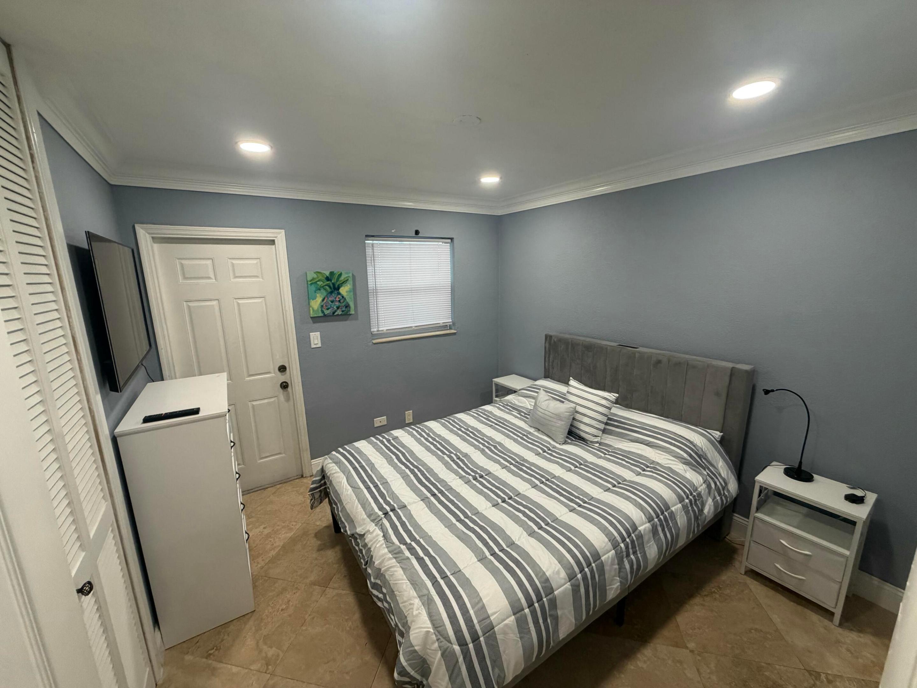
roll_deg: +1.4
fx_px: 371
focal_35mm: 14
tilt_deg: -10.6
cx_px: 458
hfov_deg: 102.1
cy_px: 344
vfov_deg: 85.7
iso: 250
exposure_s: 1/120
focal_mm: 2.22
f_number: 2.2
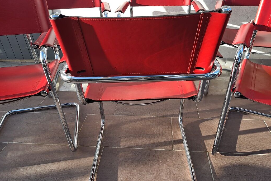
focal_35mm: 27
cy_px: 104
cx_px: 139
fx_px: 203
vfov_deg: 47.8
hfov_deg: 67.4
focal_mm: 4.6
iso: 32
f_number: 2
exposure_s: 1/136
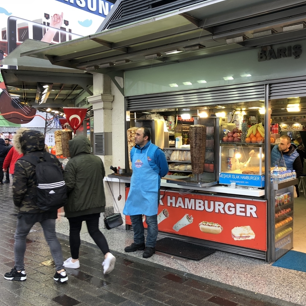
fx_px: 340
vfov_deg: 48.5
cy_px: 152
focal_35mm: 34
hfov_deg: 47.7
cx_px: 202
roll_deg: +0.6
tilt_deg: -2.7
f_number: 1.8
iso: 25
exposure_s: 1/100
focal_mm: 3.99
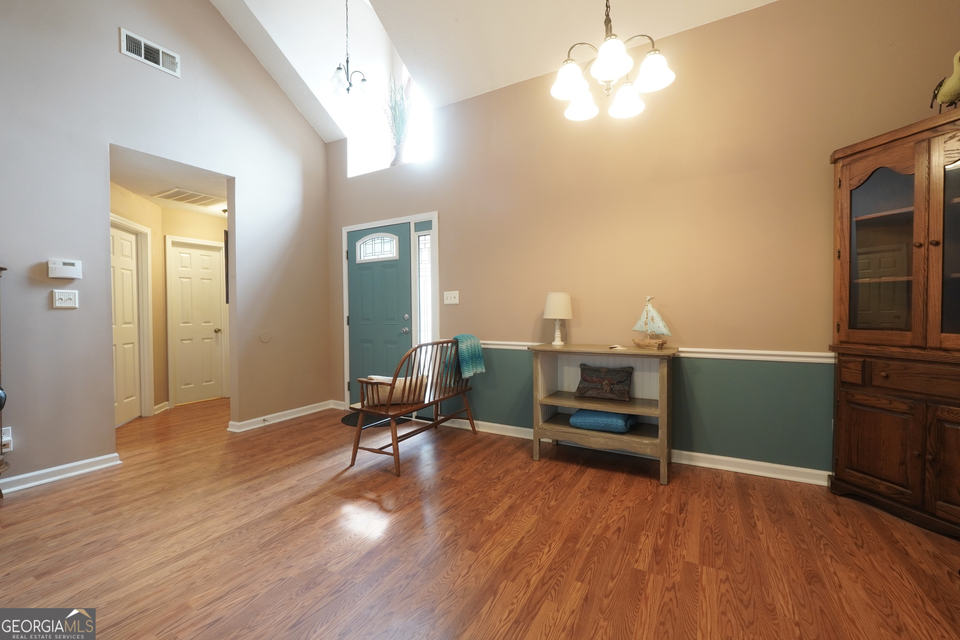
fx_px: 400
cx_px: 480
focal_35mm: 15
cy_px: 320
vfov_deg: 77.3
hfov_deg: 100.4
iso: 400
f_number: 7.1
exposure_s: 1/5
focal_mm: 10
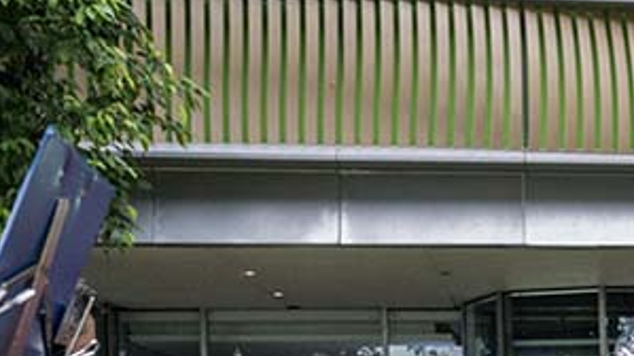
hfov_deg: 18.8
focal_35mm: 101
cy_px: 538
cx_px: 929
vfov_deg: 11.5
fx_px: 1697
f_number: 5.6
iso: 3600
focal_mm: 30
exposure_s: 1/250
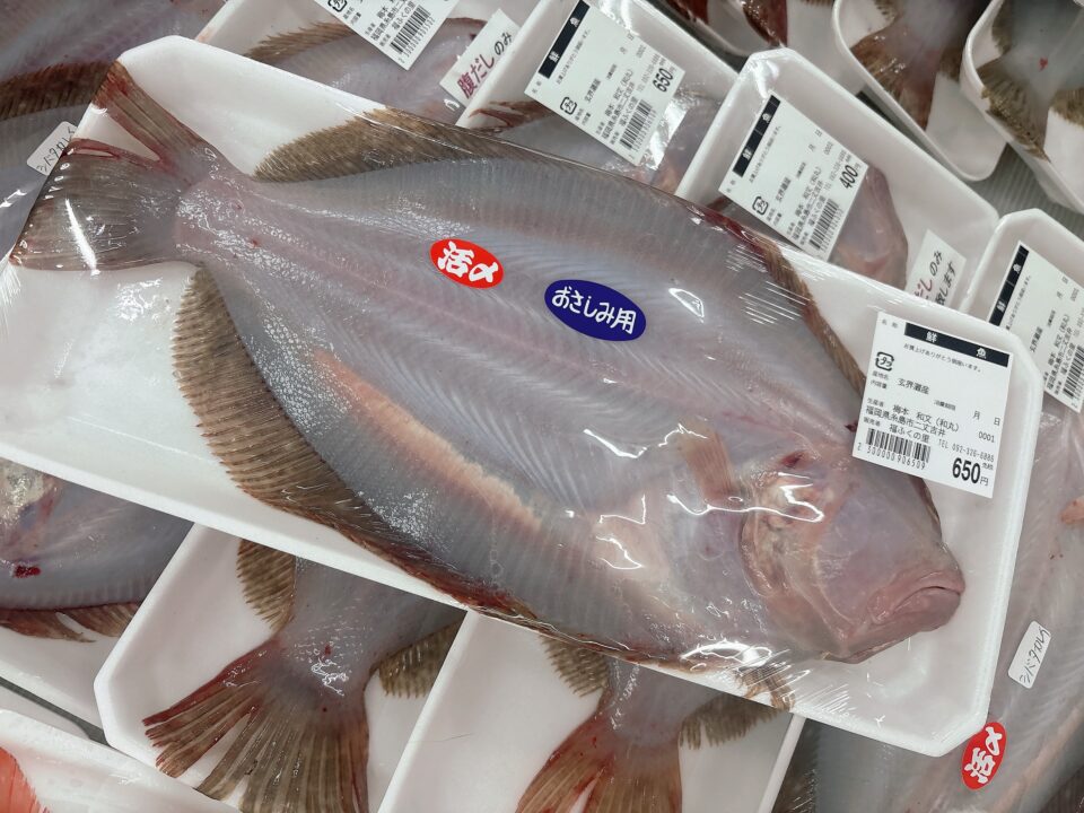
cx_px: 542
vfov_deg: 53.1
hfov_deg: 67.3
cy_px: 406
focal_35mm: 26
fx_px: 814
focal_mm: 5.96
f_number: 1.6
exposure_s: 1/120
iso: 125
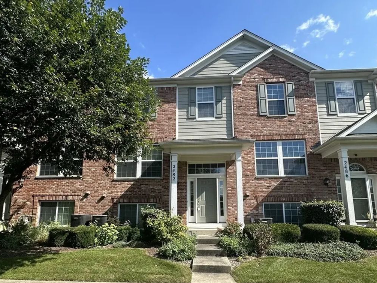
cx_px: 188
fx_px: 207
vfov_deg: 67.1
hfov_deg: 84.7
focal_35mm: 19
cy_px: 184
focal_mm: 2.22
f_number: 2.2
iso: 40
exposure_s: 1/1082
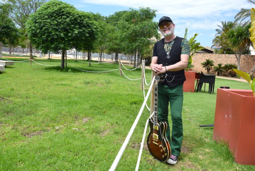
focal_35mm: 32
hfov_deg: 59.4
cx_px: 128
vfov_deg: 41.8
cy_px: 86
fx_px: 223
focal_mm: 21
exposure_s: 1/400
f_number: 10
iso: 200
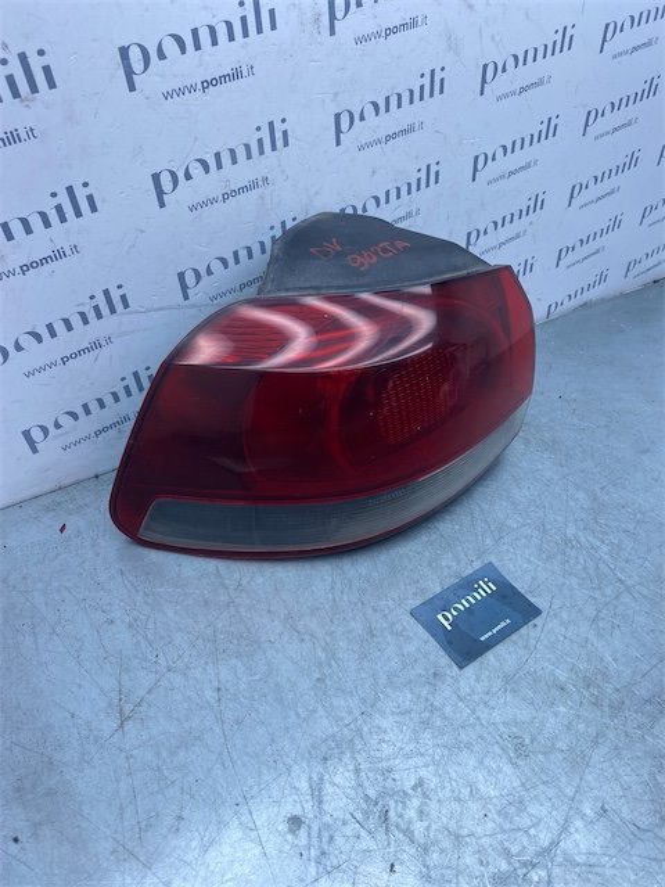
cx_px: 332
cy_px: 444
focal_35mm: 26
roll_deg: -9.7
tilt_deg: -39.9
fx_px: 666
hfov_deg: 53.1
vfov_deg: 67.3
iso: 32
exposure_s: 1/884
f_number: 1.8
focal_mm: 4.25
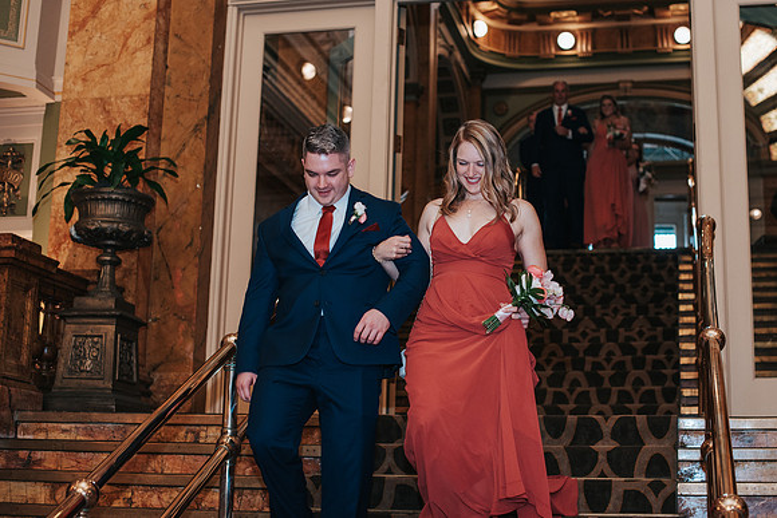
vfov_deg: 25.1
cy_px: 242
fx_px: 1163
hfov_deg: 36.9
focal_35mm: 54
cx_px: 415
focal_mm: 50
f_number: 3.2
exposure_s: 1/200
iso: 1000
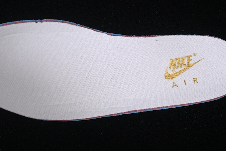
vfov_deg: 18.2
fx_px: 471
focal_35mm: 75
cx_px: 113
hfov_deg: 27.0
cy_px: 76
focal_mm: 50
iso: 160
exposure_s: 1/80
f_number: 7.1
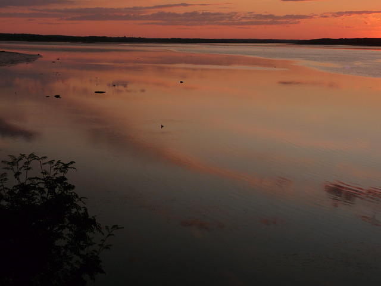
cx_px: 190
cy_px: 143
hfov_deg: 36.2
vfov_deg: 27.5
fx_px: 583
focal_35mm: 53
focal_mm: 9.5
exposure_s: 1/320
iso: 160
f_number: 5.6
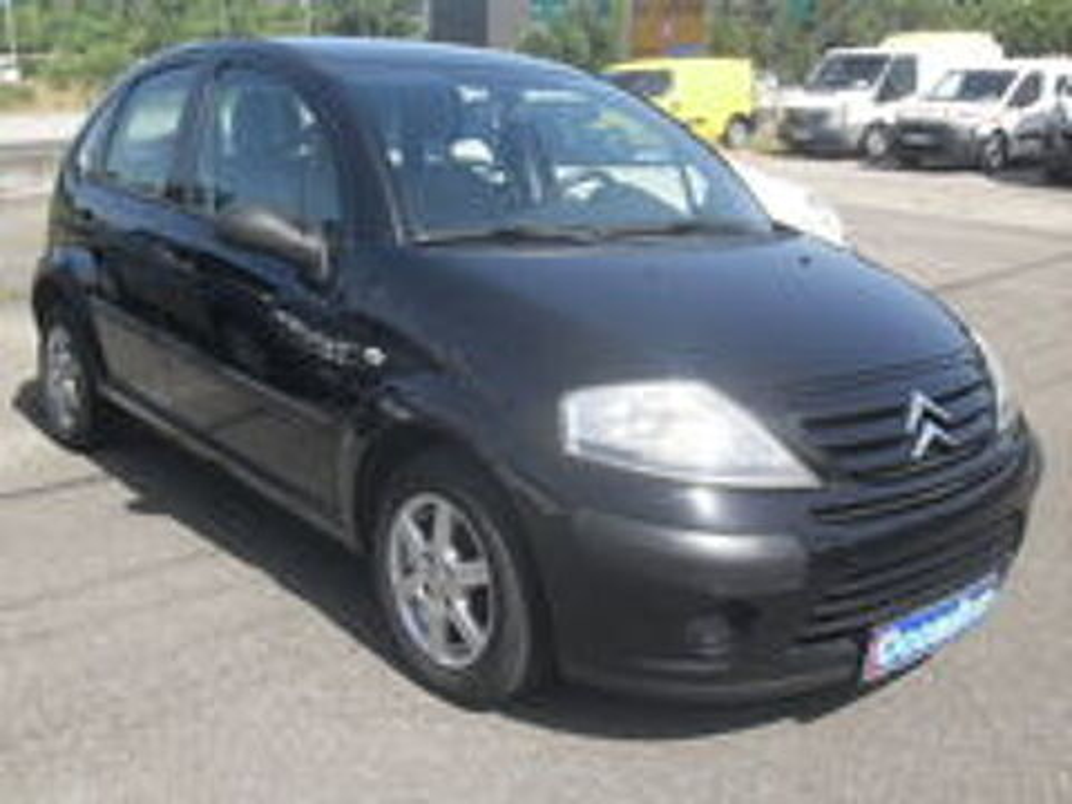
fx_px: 1146
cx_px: 536
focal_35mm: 37
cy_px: 402
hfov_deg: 50.1
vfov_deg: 38.7
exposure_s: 1/60
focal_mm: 6.3
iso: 80
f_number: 8.9
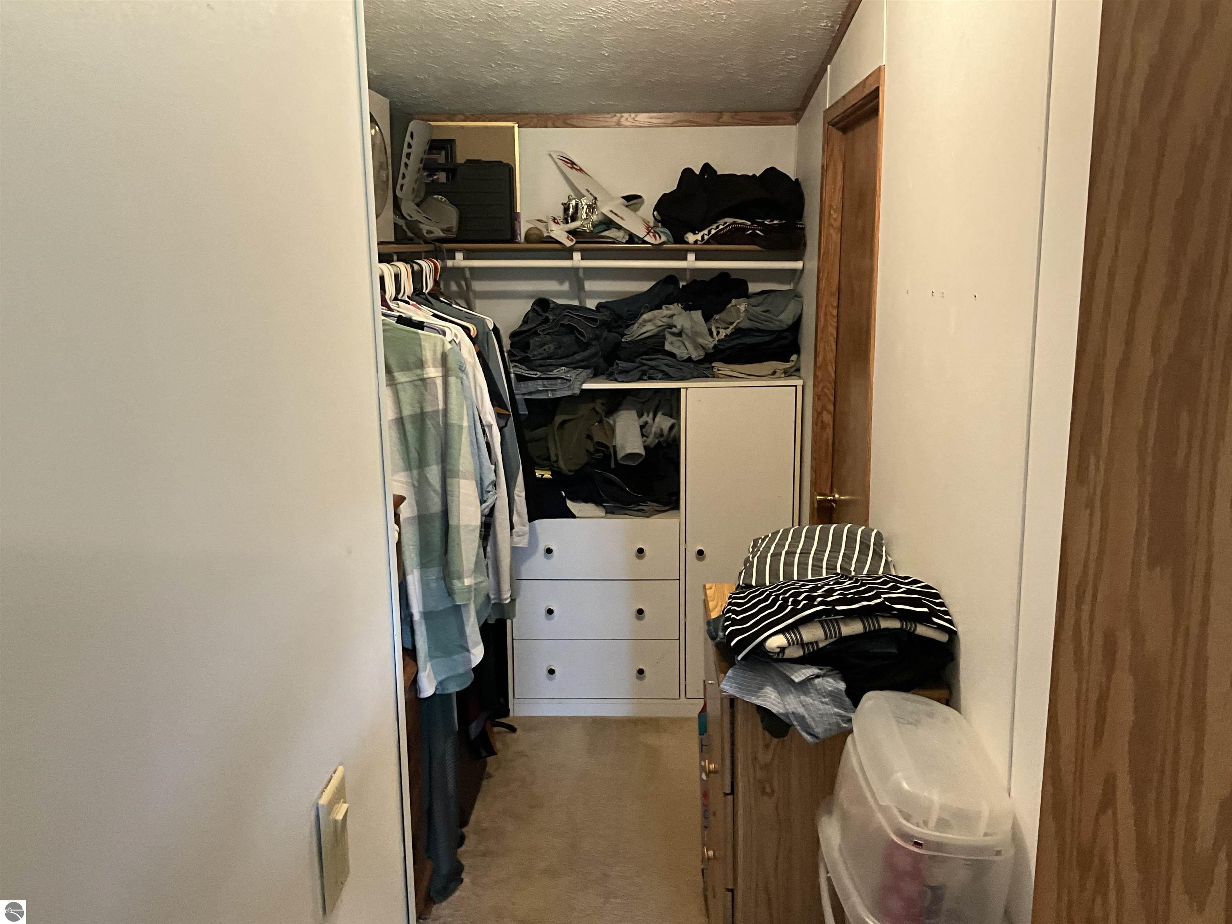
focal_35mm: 29
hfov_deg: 61.7
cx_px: 616
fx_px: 1032
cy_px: 462
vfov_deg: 48.2
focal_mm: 3
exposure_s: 1/60
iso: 250
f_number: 1.8
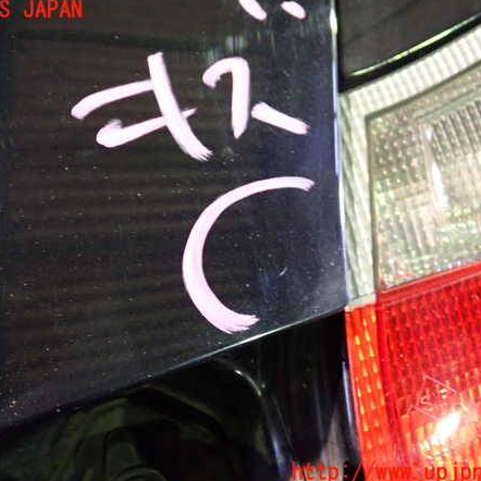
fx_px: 566
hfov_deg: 46.0
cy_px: 242
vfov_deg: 46.0
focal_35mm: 36
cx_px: 211
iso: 800
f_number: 2.3
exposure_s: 1/20
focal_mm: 5.4
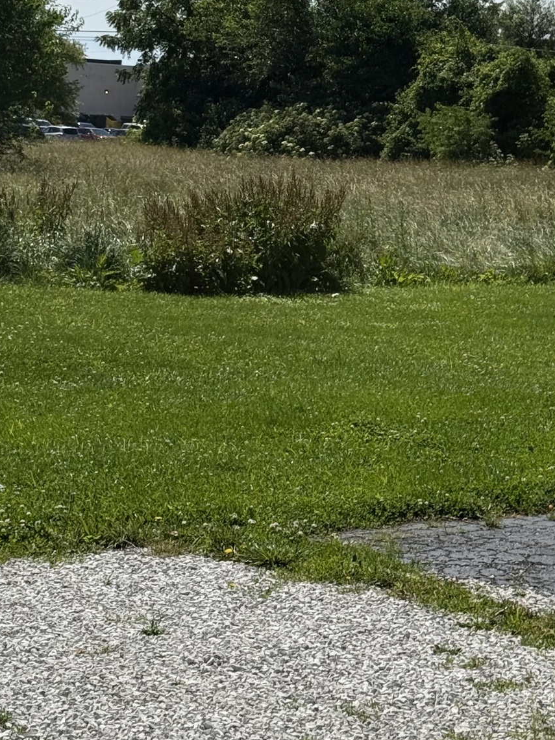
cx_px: 282
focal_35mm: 97
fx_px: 2074
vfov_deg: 19.9
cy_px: 90
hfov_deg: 15.2
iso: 80
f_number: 1.78
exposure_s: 1/11364
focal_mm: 6.76
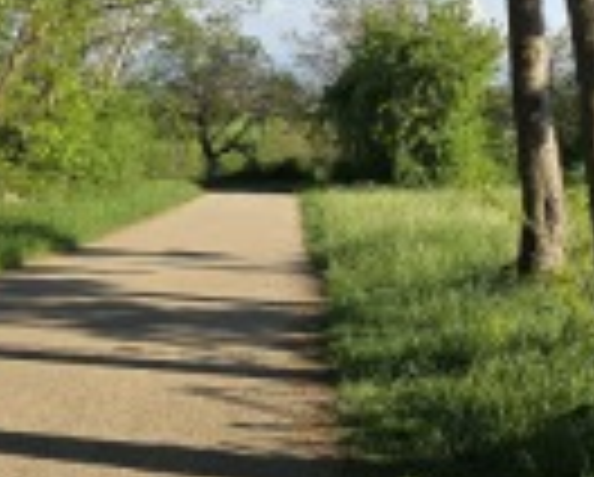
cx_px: 544
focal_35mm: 68
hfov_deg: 26.8
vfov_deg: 21.6
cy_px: -18
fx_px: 1197
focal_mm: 6.3
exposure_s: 1/427
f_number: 1.7
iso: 12
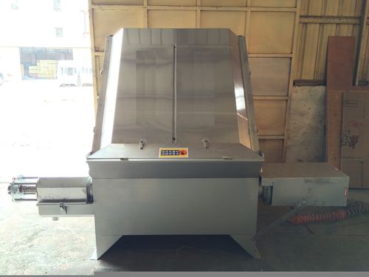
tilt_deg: -13.0
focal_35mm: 29
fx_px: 309
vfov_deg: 48.2
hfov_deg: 61.7
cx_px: 184
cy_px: 138
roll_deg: -0.7
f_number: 2.2
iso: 64
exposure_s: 1/30
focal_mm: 4.15
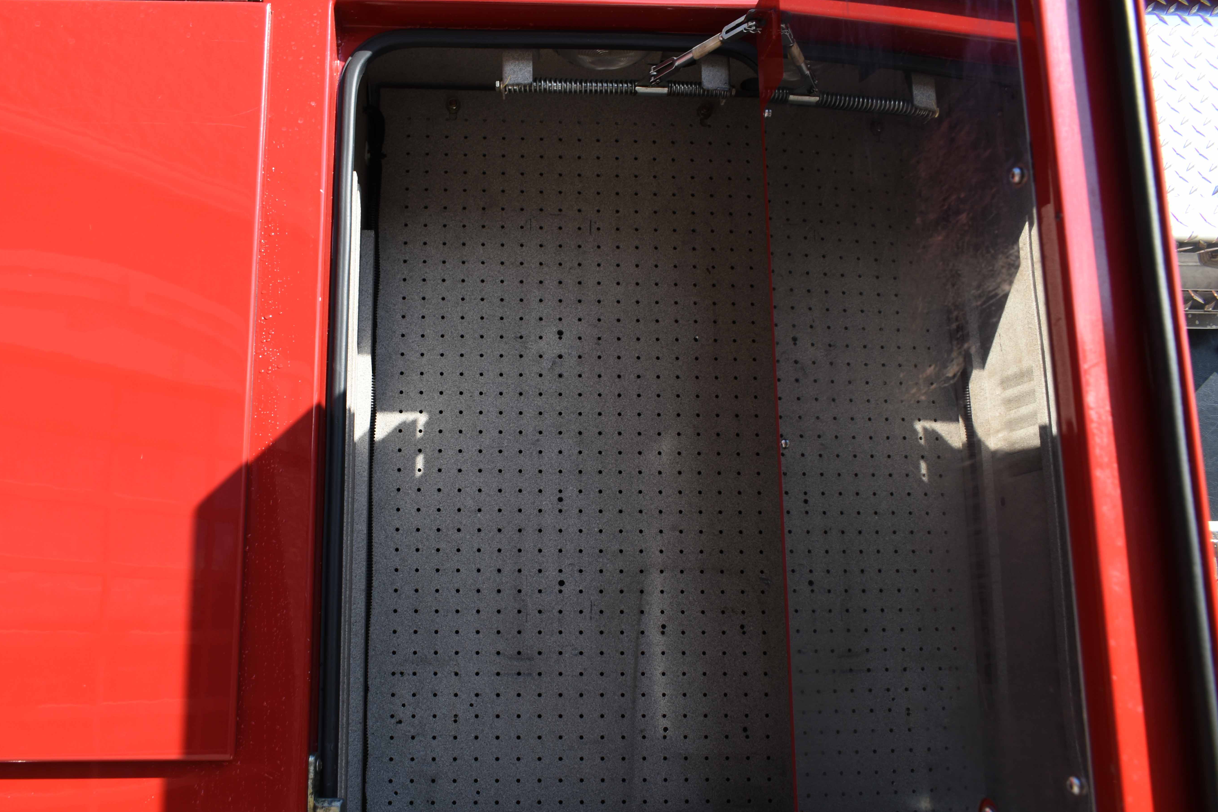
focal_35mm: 30
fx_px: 1015
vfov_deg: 43.5
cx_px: 546
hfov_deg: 61.8
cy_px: 450
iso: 100
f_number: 6.3
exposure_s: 1/160
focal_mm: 18
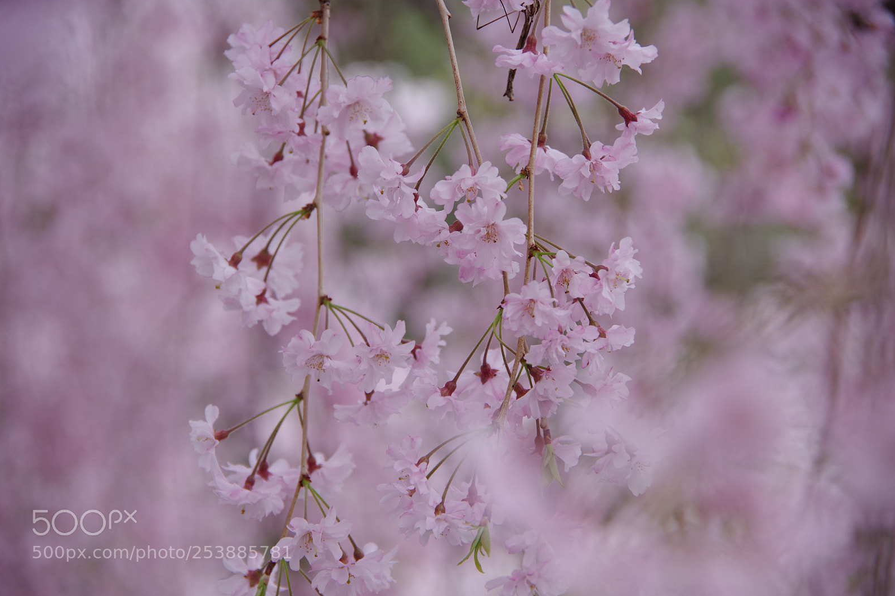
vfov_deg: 7.9
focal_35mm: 173
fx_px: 4301
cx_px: 448
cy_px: 297
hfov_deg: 11.9
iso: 200
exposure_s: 1/200
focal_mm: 115
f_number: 5.6
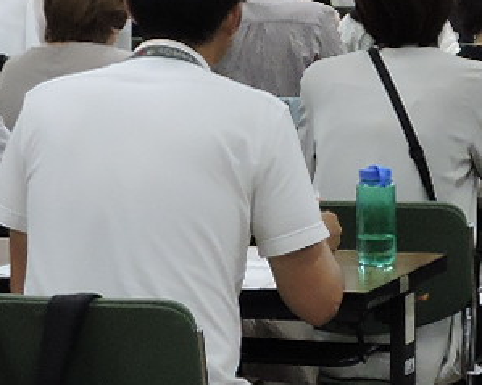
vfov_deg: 8.4
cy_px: -10
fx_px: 2610
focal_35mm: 183
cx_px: 640
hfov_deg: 10.3
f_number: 3.8
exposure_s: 1/30
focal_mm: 6.3
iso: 280
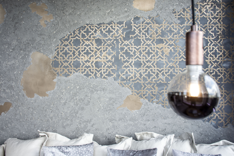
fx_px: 214
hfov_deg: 57.2
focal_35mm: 33
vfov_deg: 40.0
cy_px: 78
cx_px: 117
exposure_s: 1/100
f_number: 4.5
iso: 200
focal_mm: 22
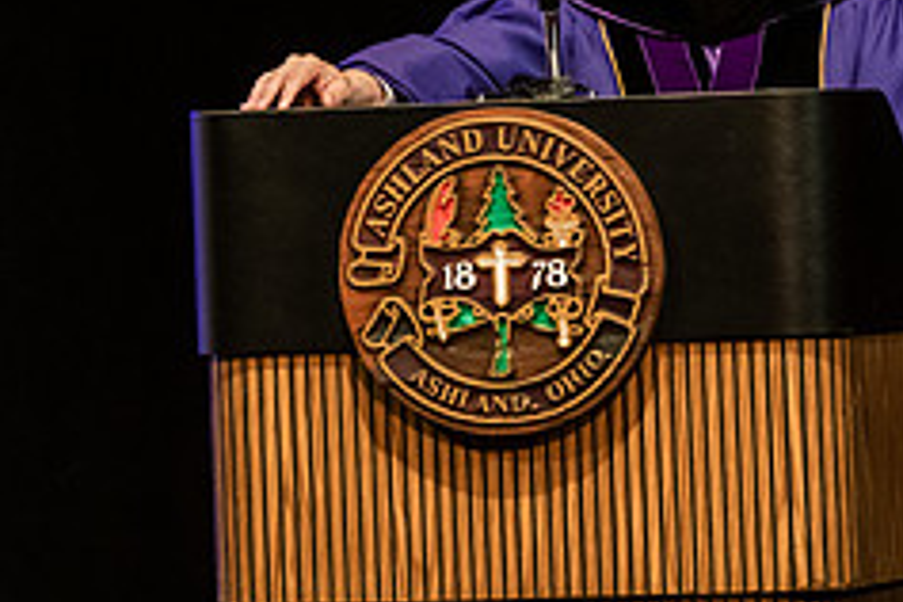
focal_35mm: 453
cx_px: 606
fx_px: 11362
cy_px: 223
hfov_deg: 4.6
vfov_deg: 3.0
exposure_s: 1/200
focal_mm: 185
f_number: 3.2
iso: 3200
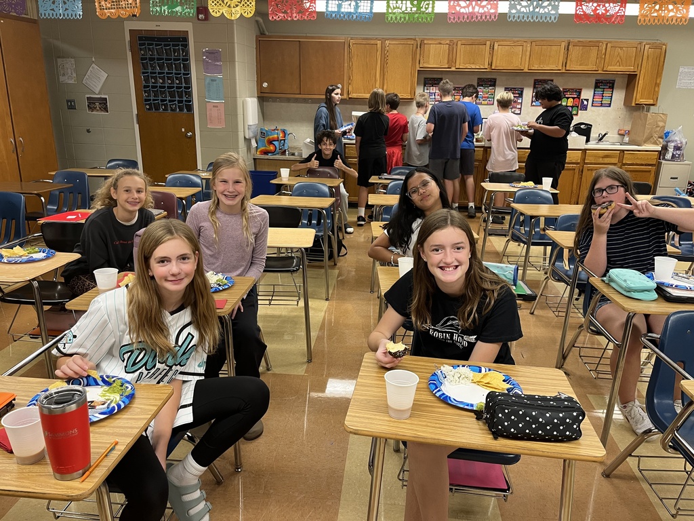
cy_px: 260
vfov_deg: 53.1
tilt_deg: -17.3
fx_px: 521
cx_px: 347
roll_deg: -1.6
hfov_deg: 67.3
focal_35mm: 26
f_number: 1.6
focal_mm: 5.1
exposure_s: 1/60
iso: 125
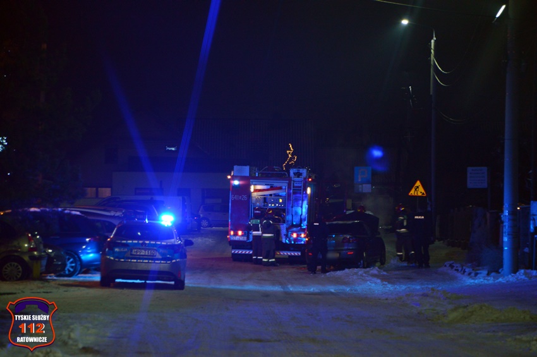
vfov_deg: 9.9
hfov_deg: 14.9
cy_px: 178
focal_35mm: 138
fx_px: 2056
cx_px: 268
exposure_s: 1/15
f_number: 5.6
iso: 800
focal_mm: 92
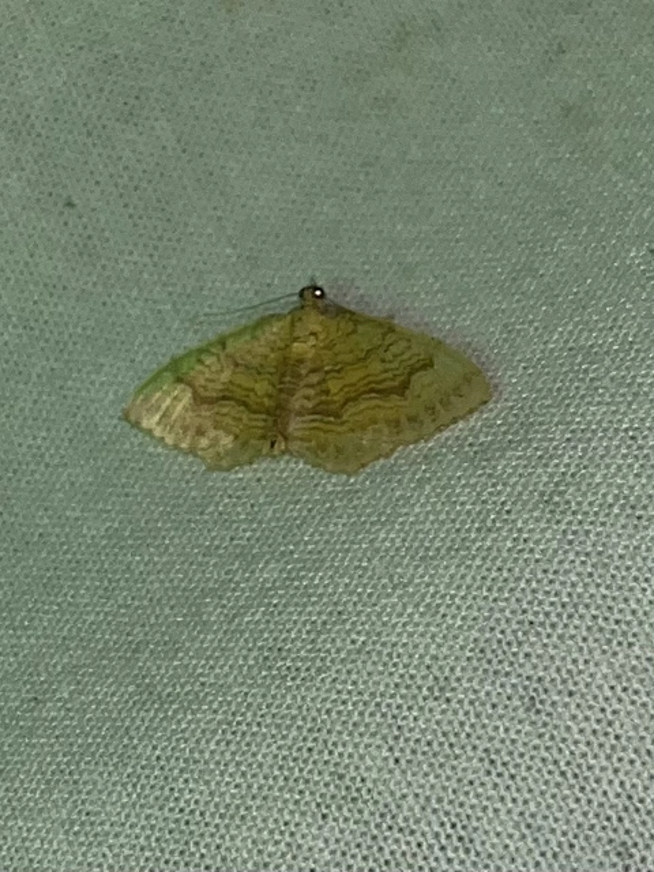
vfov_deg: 67.3
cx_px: 327
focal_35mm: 26
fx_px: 655
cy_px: 436
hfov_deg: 53.1
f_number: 1.6
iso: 32
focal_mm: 5.1
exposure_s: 1/81
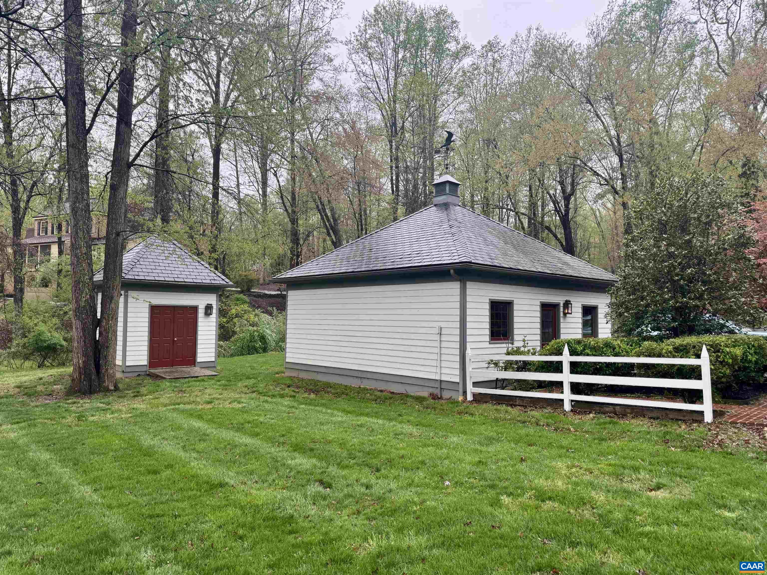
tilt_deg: +2.1
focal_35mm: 24
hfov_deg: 71.6
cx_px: 384
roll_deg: -0.6
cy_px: 288
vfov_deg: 56.8
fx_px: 532
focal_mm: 6.76
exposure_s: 1/121
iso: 100
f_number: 1.78
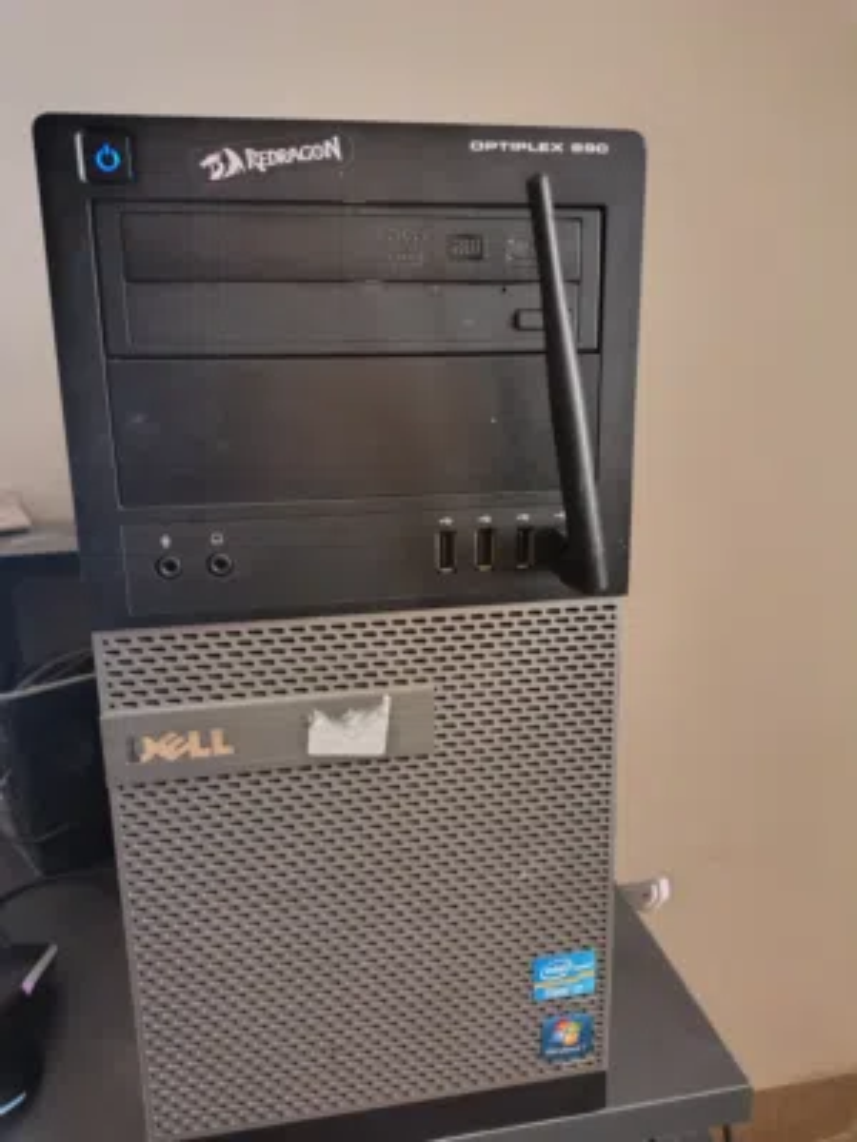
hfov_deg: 54.9
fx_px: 825
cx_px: 428
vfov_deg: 69.4
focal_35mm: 25
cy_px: 571
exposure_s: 1/50.1
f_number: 1.7
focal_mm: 4.71
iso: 889
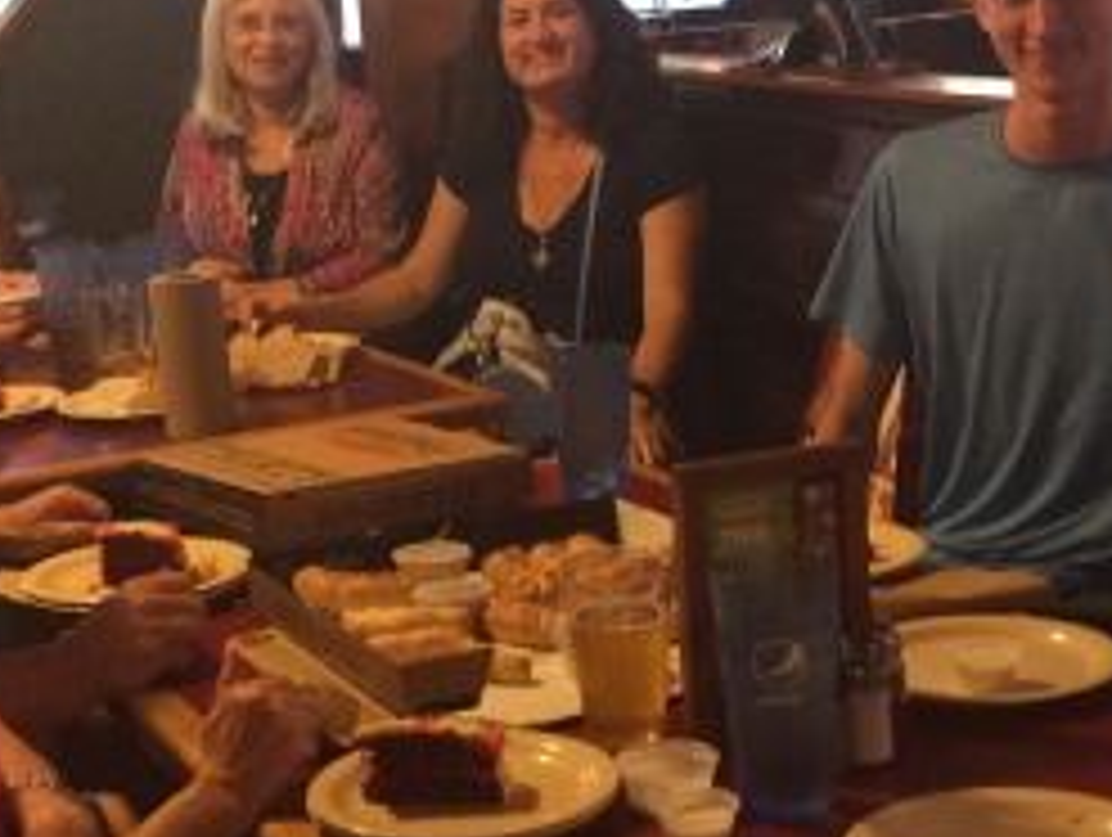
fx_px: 2413
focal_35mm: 75
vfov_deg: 19.7
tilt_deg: -14.5
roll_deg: +2.9
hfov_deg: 25.9
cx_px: 504
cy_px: 464
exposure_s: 1/30
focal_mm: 4.15
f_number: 2.2
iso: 320
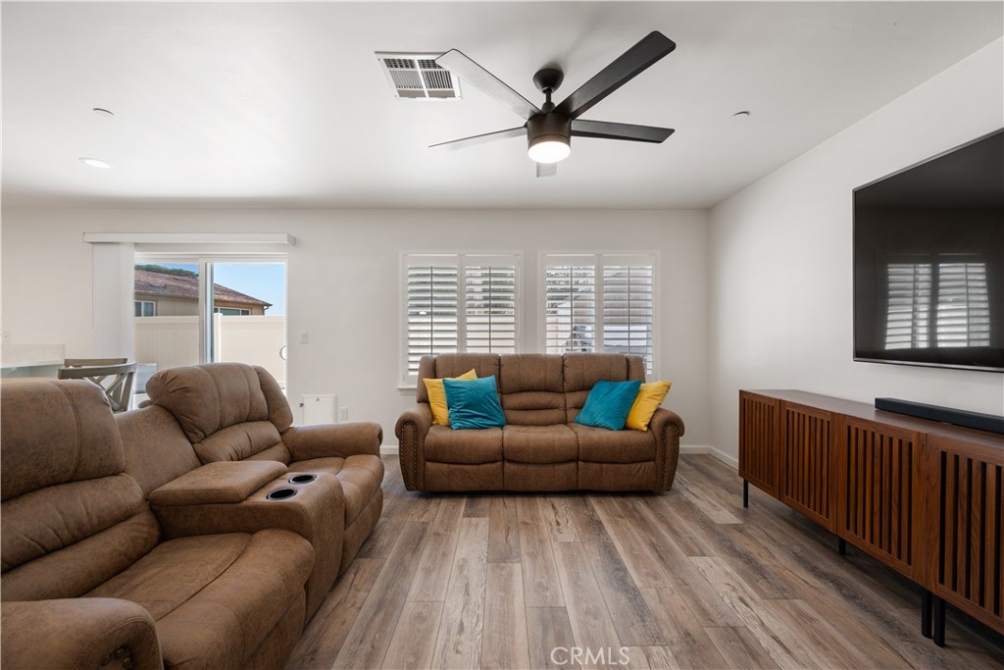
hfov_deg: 104.2
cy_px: 335
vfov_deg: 81.2
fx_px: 390
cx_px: 502
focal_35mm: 14
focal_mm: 14
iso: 100
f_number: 8
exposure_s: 1/13
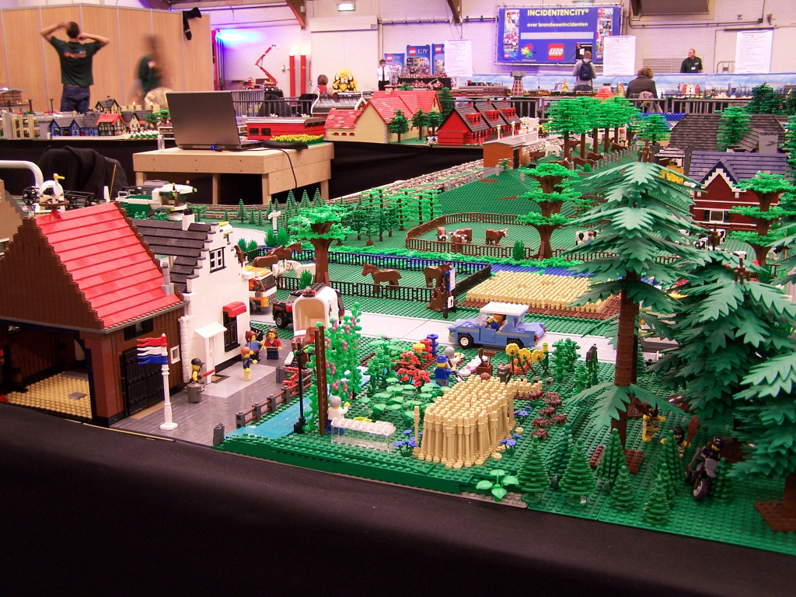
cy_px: 298
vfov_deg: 36.0
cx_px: 398
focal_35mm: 40
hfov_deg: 46.8
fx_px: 920
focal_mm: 6.7
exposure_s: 1/2
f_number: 2.8
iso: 80
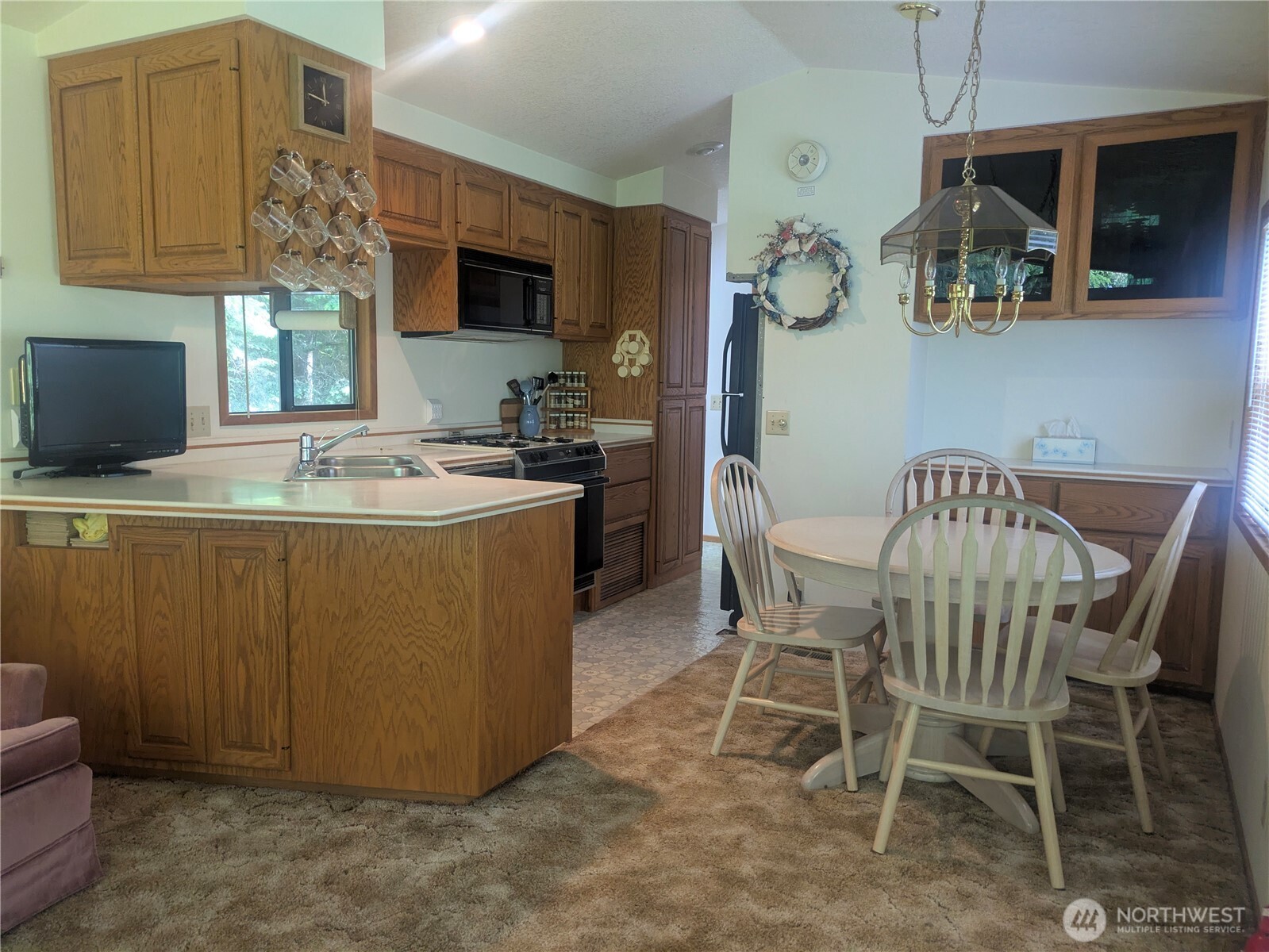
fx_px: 917
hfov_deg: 69.4
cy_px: 476
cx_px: 634
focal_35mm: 25
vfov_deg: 54.9
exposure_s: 1/120
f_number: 1.89
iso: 425
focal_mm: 5.43
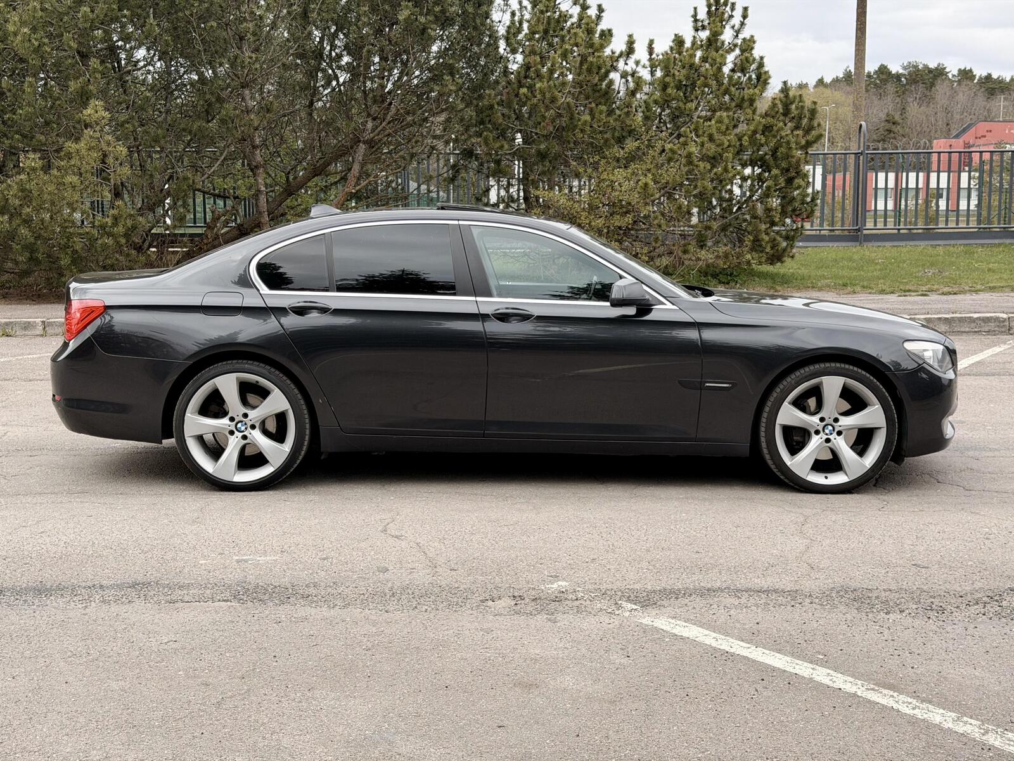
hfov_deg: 39.7
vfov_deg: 30.3
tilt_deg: -6.8
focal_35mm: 48
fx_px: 1406
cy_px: 380
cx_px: 507
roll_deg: -0.4
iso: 80
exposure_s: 1/631
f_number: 1.78
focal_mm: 6.76
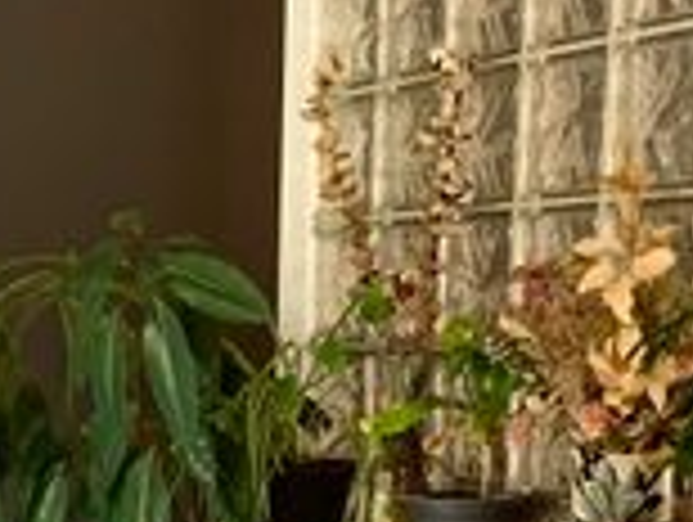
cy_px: 594
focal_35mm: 101
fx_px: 2025
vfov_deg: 14.3
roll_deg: +1.0
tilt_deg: -8.9
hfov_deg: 18.4
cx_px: -153
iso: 125
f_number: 1.8
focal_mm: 4.25
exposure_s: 1/60
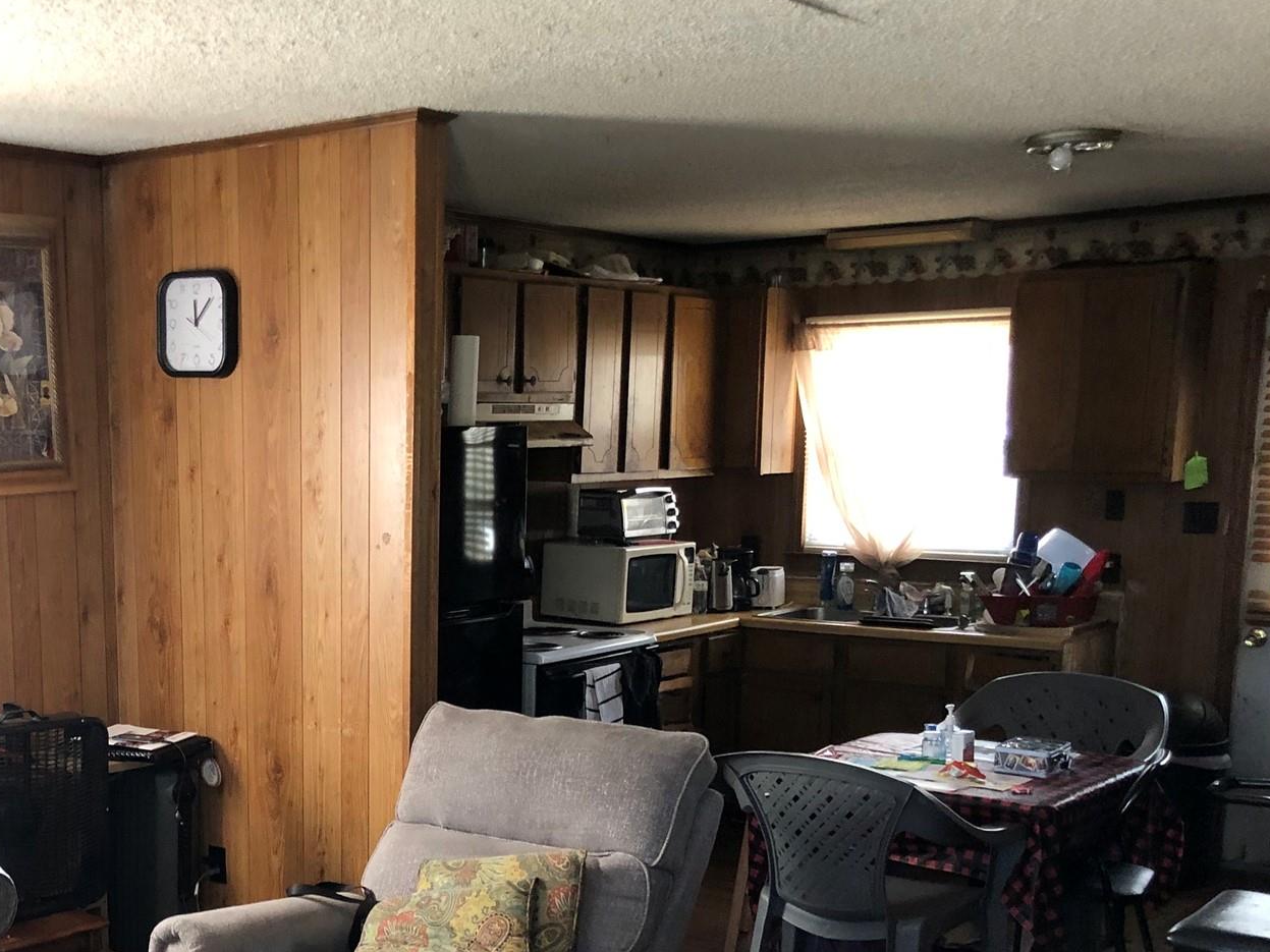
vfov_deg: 30.8
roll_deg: +2.1
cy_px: 741
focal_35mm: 46
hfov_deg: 40.4
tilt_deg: -10.5
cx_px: 367
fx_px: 1687
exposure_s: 1/15
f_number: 1.8
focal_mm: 3.99
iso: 64
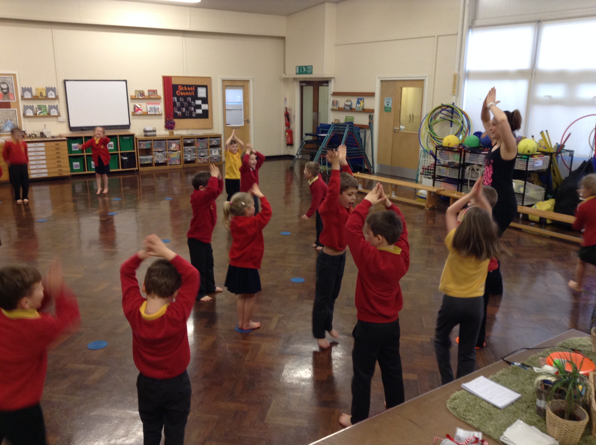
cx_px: 298
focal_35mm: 33
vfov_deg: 42.8
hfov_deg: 55.4
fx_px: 567
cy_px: 222
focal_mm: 3.3
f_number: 2.4
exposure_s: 1/25
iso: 80
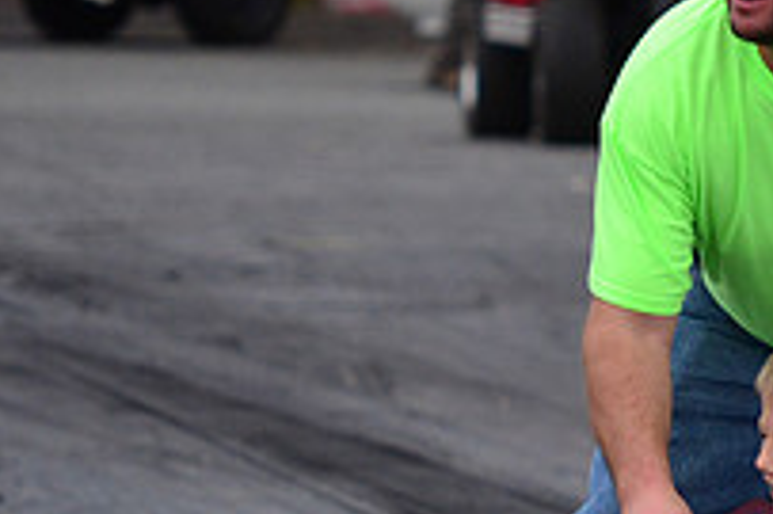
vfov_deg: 1.6
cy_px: 548
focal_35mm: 856
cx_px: 792
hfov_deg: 2.4
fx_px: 18365
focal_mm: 200
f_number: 5.6
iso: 1000
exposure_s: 1/2000
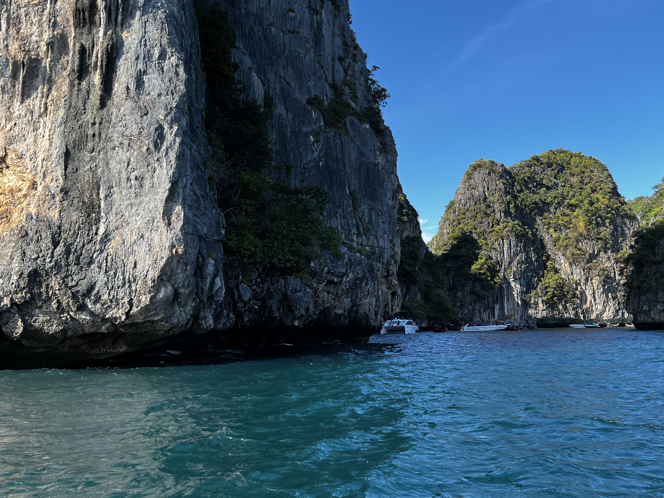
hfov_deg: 56.4
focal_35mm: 32
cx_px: 395
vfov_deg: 44.1
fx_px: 614
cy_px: 233
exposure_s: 1/1808
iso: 50
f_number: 1.5
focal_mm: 5.7
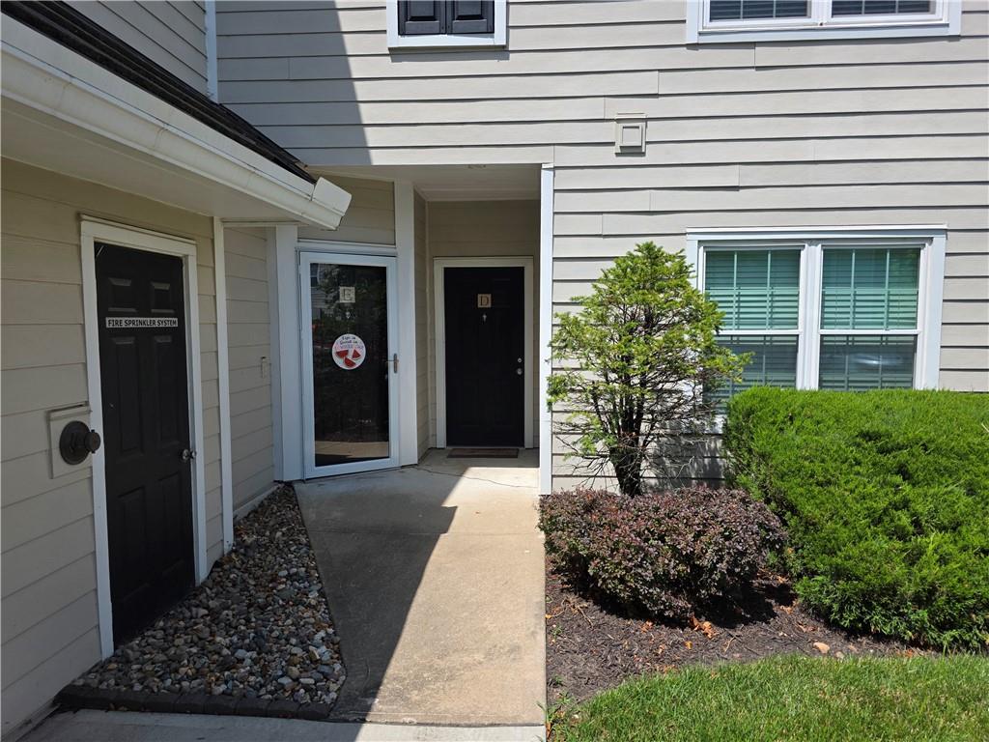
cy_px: 371
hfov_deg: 73.9
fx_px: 657
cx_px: 494
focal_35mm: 23
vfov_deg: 58.9
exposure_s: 1/4889
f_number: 1.7
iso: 80
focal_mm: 6.3
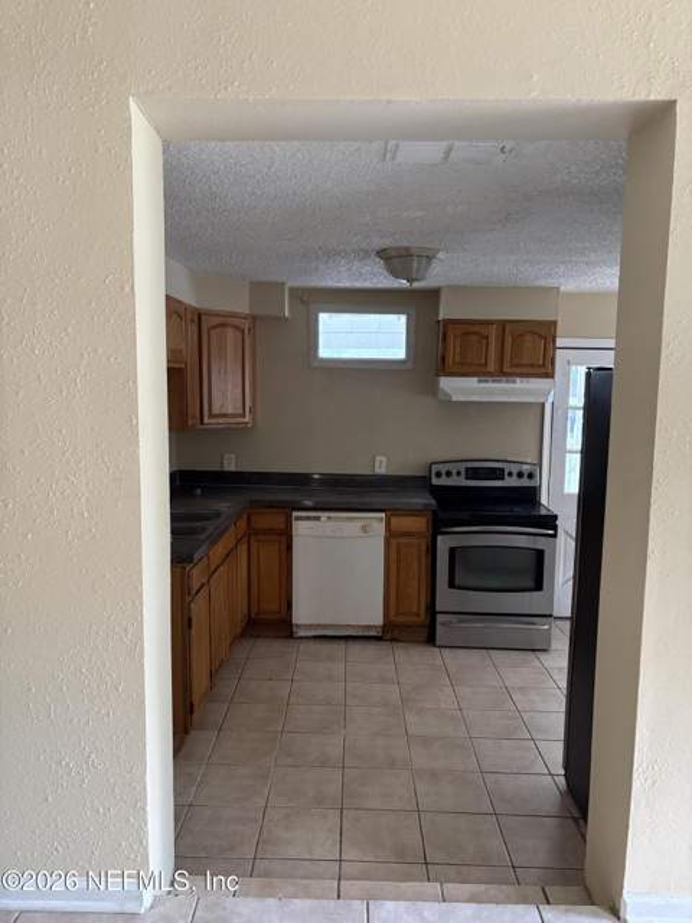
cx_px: 346
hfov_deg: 53.1
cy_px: 462
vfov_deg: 67.3
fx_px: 693
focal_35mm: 26
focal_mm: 5.96
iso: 500
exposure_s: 1/57
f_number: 1.6
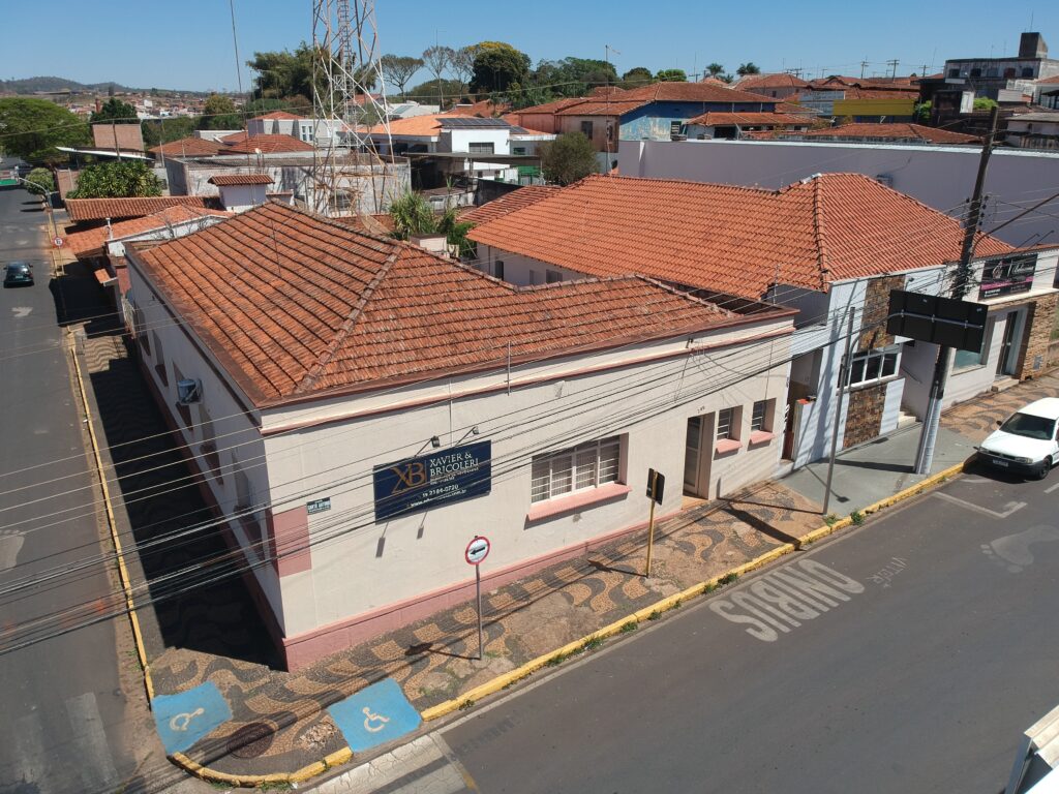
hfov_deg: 69.4
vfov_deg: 54.9
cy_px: 397
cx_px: 530
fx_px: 765
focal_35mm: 25
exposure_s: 1/1250
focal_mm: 4.49
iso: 101
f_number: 2.6
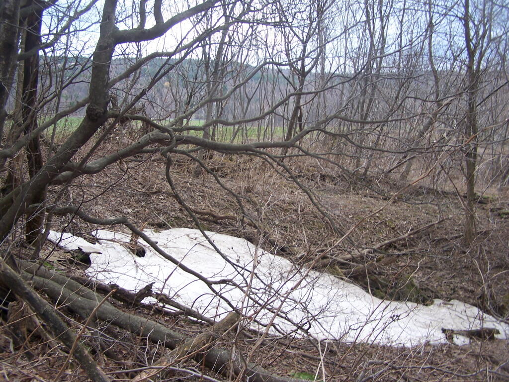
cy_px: 191
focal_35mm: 38
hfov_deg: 49.0
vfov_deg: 37.7
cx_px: 254
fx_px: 559
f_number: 2.8
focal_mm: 6.3
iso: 80
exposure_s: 1/100
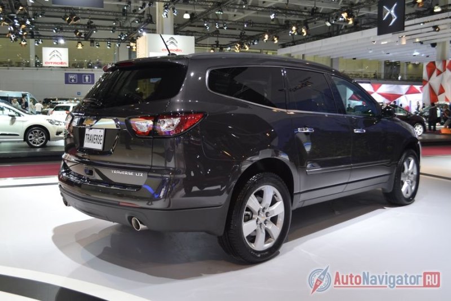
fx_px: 451
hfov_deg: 53.1
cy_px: 150
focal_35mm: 36
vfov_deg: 36.9
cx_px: 226
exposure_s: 1/60
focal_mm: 24
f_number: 4
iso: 500
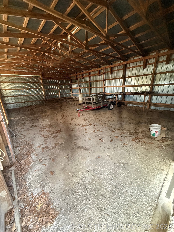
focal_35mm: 14
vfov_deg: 102.1
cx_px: 87
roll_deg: +2.2
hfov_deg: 85.7
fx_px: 94
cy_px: 116
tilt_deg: -16.5
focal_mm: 2.22
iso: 800
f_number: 2.2
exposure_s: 1/60
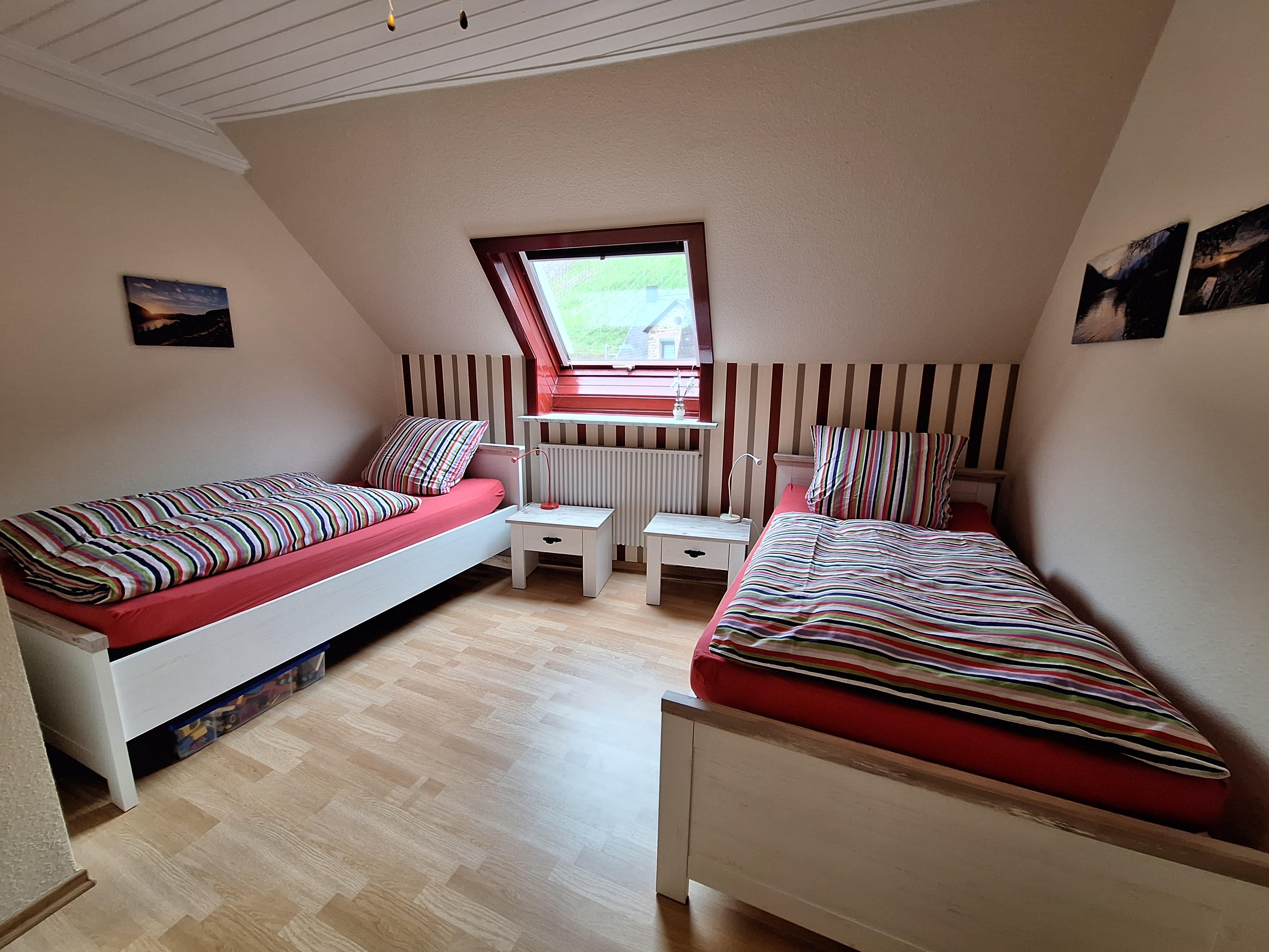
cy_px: 476
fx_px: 477
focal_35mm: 13
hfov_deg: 106.2
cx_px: 634
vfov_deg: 89.9
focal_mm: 1.74
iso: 80
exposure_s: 1/40
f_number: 2.2
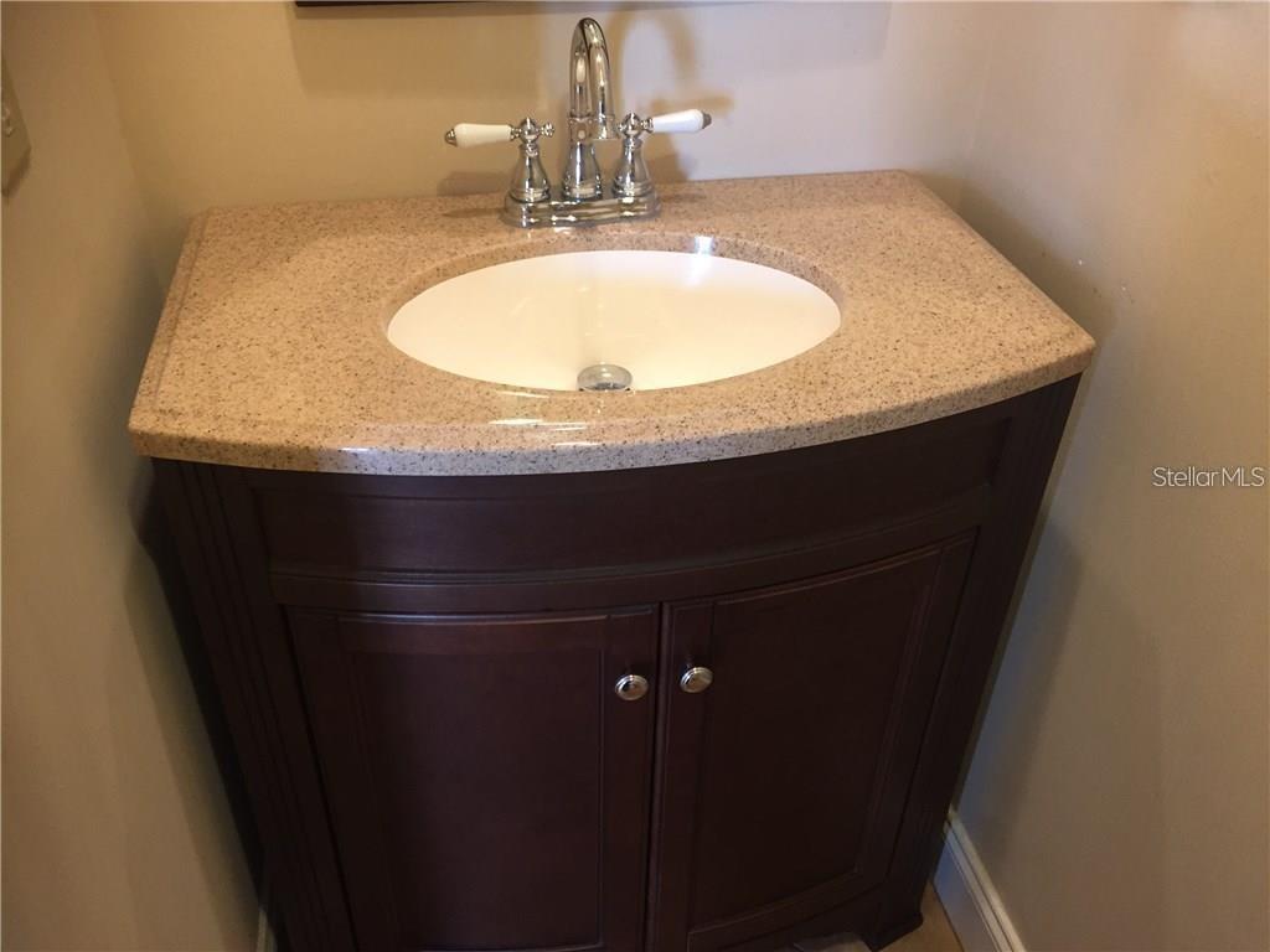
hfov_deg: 61.7
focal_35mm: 29
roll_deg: -1.9
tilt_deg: -36.9
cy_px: 476
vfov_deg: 48.2
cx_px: 635
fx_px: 1064
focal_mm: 4.15
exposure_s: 1/30
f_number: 2.2
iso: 125
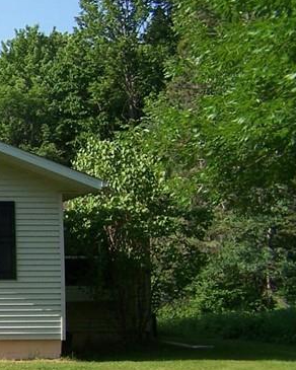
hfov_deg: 13.6
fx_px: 1139
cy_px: 221
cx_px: -199
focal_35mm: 104
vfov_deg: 18.4
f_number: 2.8
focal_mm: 6.3
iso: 80
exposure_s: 1/750
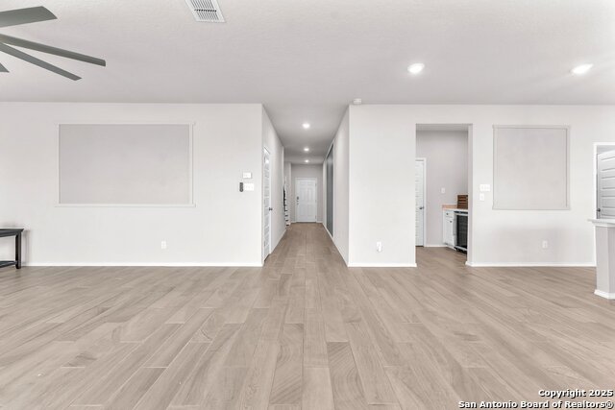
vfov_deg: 81.2
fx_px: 239
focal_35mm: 14
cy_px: 205
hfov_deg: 104.2
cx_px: 308
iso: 320
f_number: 6.3
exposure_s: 1/20
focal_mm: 14
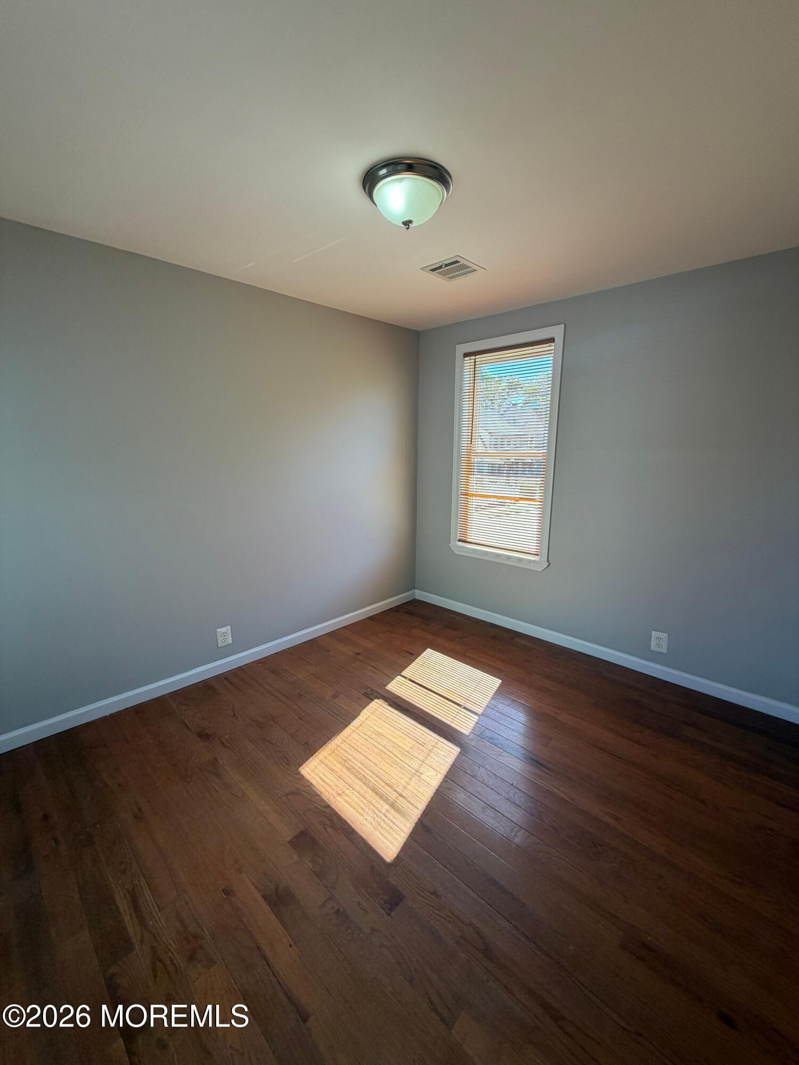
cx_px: 400
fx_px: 431
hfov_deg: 85.7
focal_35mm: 14
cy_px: 532
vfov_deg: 102.1
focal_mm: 2.22
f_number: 2.2
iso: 64
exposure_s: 1/121
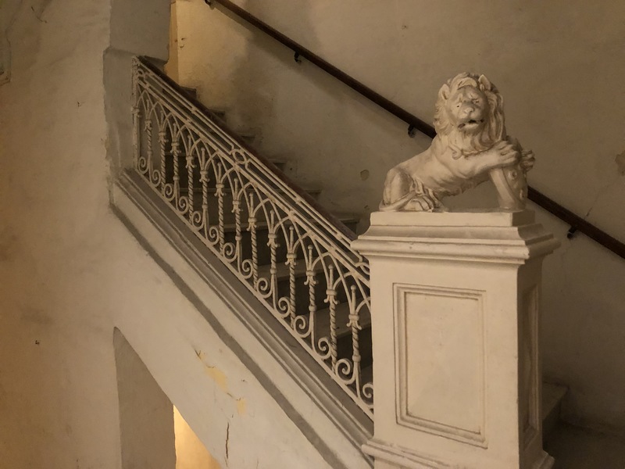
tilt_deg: -4.4
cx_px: 312
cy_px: 234
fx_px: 506
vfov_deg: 49.7
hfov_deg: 63.4
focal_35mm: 28
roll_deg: +0.9
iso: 125
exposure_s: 1/4
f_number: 1.8
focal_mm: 4
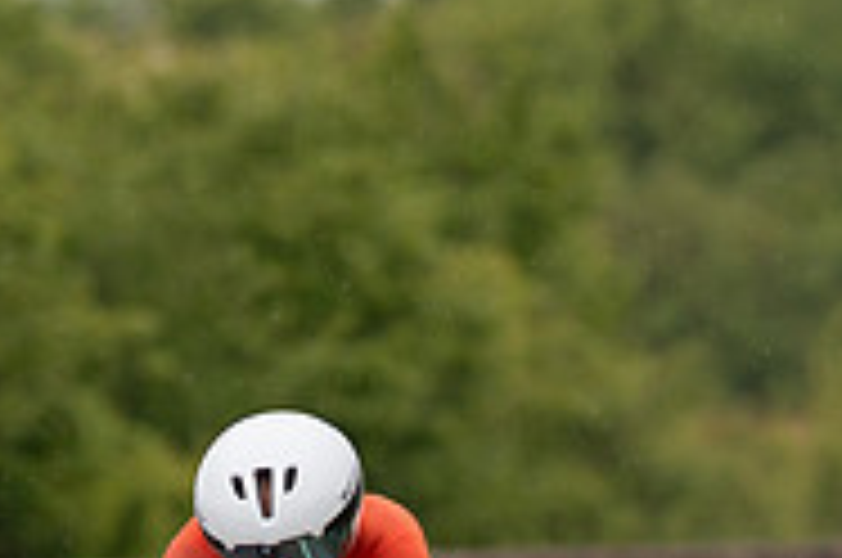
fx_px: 32174
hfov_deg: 1.5
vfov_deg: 1.0
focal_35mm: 1378
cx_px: 418
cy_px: 747
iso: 250
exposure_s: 1/1000
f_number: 3.5
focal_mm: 200
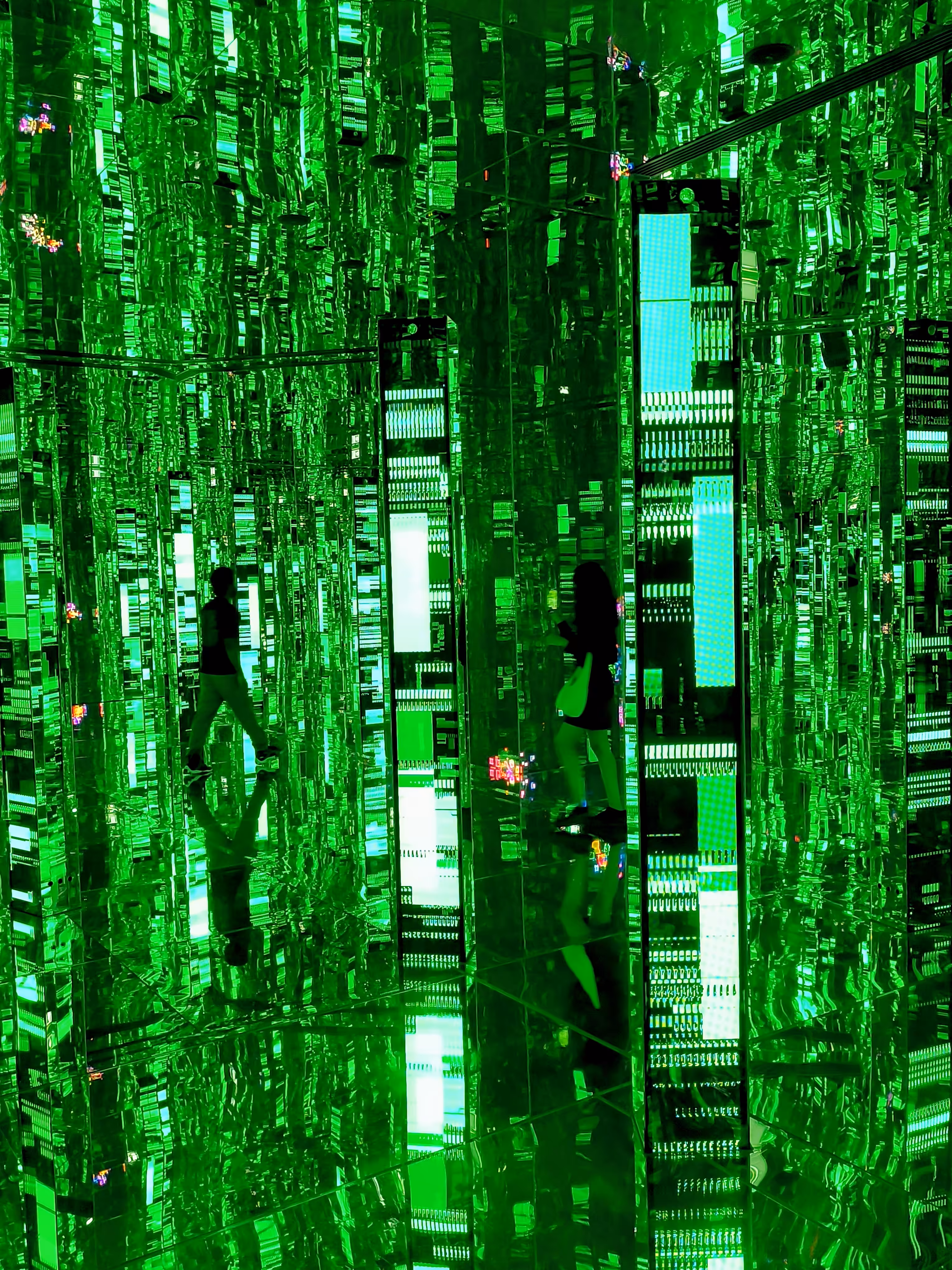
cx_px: 476
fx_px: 1100
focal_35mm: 30
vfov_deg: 60.0
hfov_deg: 46.8
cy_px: 635
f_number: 1.65
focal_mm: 6.14
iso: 800
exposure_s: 1/33.3
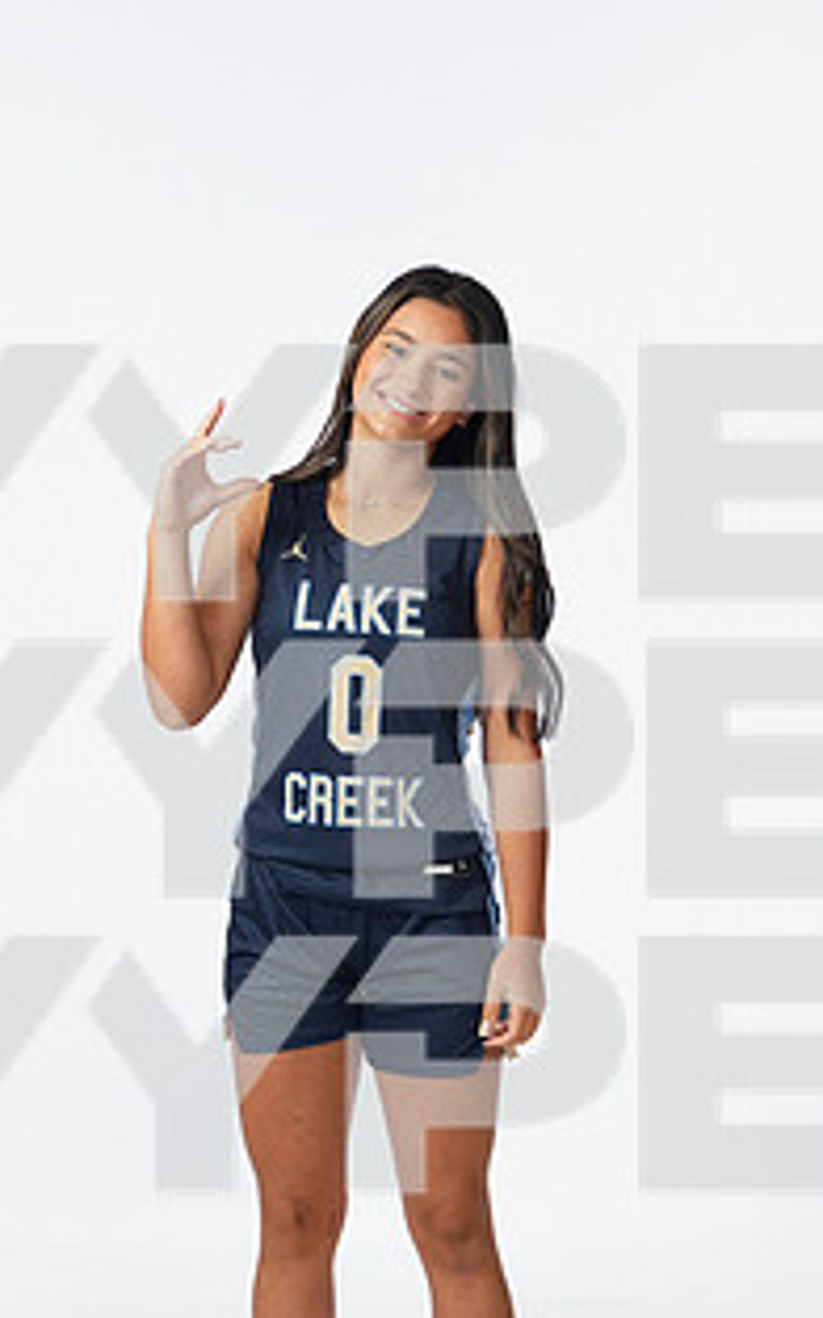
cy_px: 772
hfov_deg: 17.8
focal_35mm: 73
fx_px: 2622
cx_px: 307
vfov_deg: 28.2
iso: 800
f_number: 6.3
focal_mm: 50
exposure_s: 1/200
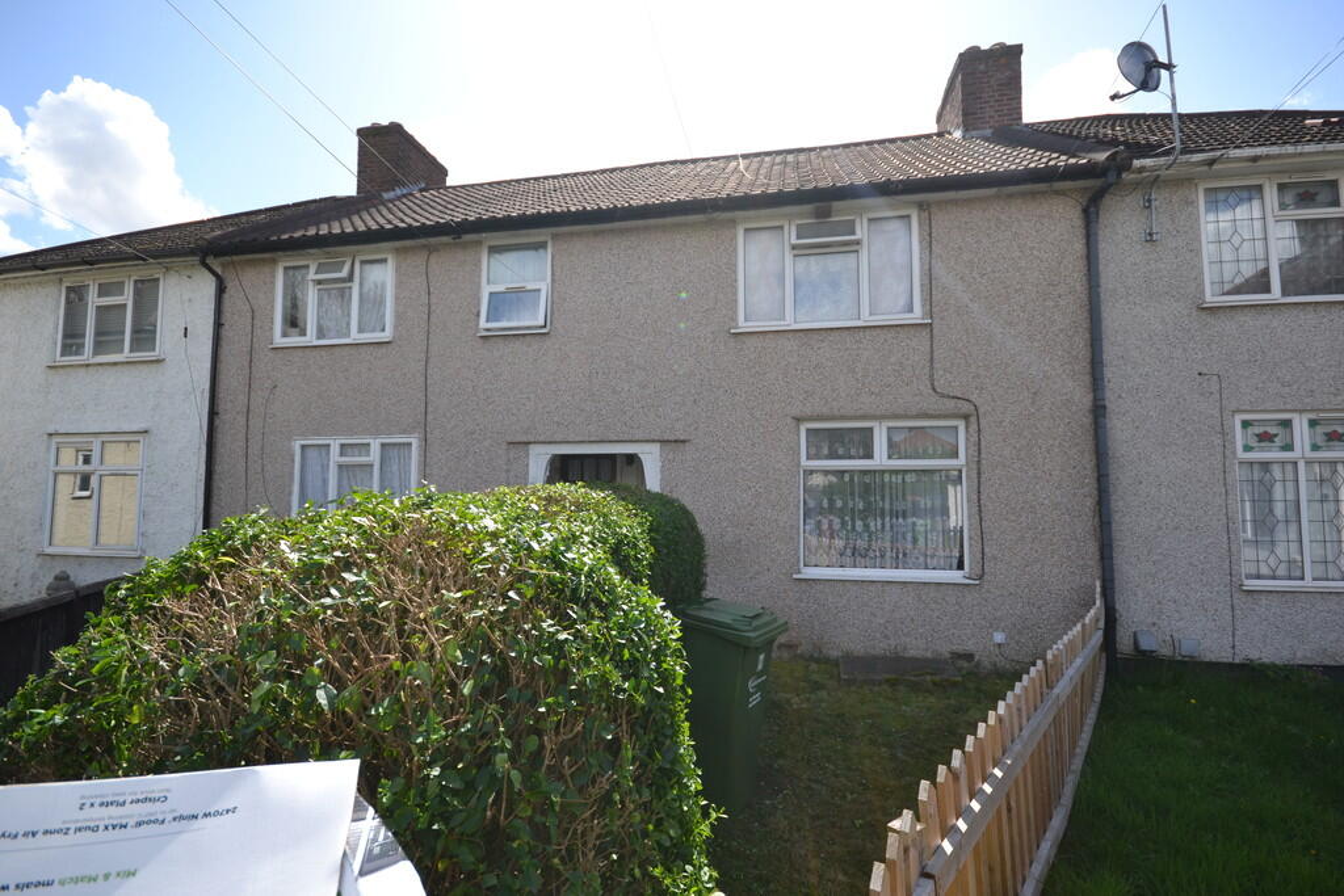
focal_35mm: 15
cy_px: 448
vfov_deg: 77.3
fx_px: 560
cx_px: 672
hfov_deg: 100.4
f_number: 6.3
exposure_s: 1/160
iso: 100
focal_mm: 10
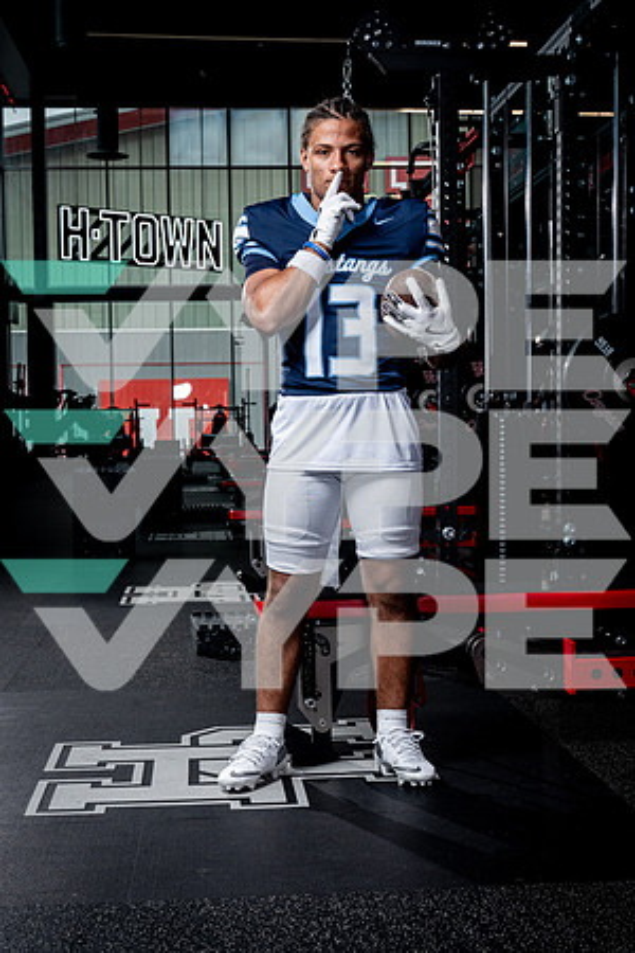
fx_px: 1508
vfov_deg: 35.1
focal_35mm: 57
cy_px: 476
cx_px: 318
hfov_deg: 23.8
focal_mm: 57
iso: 640
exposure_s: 1/250
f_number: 9
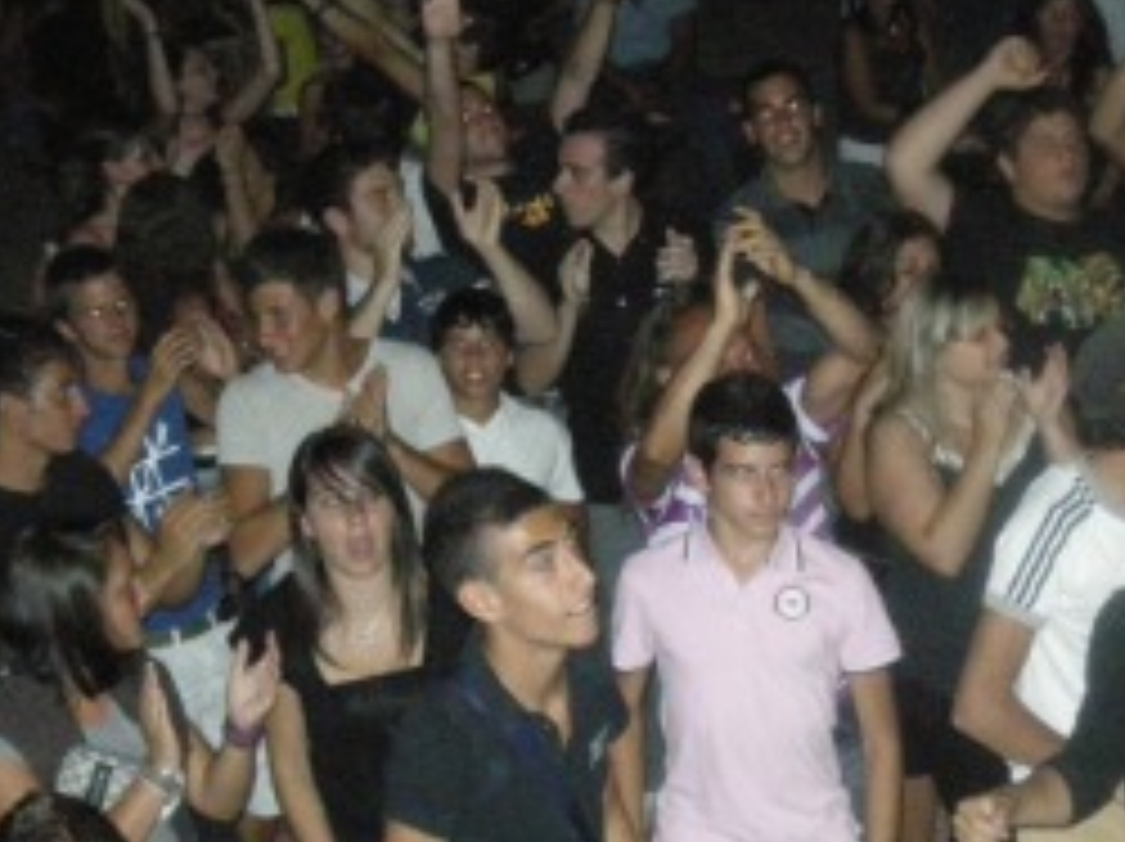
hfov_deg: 24.6
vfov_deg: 18.6
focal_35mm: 79
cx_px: 778
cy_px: 522
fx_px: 2565
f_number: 3.1
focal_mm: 7.1
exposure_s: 1/60
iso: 967
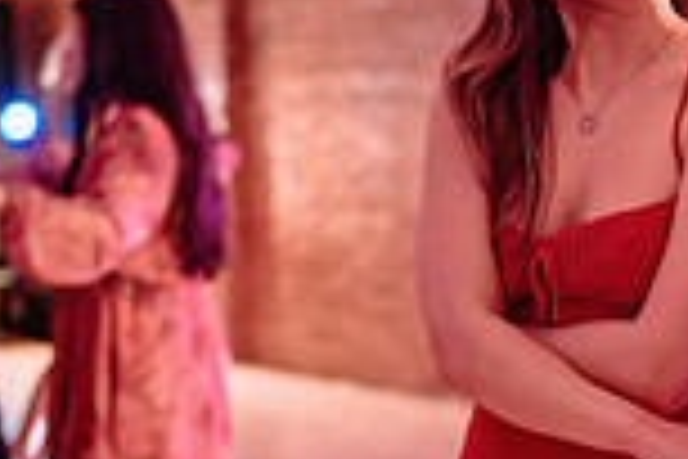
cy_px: 524
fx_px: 2026
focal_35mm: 106
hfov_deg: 19.1
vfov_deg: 12.7
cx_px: 567
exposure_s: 1/250
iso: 2500
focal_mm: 28
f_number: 1.4
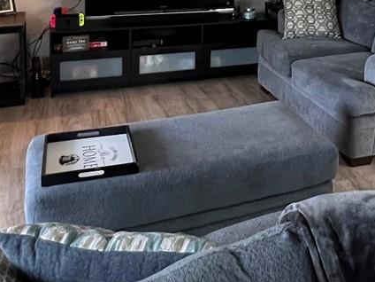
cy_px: -21
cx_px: 325
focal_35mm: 49
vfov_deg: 27.4
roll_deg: -2.6
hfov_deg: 36.9
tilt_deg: -7.0
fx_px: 531
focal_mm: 1.57
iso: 640
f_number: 1.8
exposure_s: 1/60
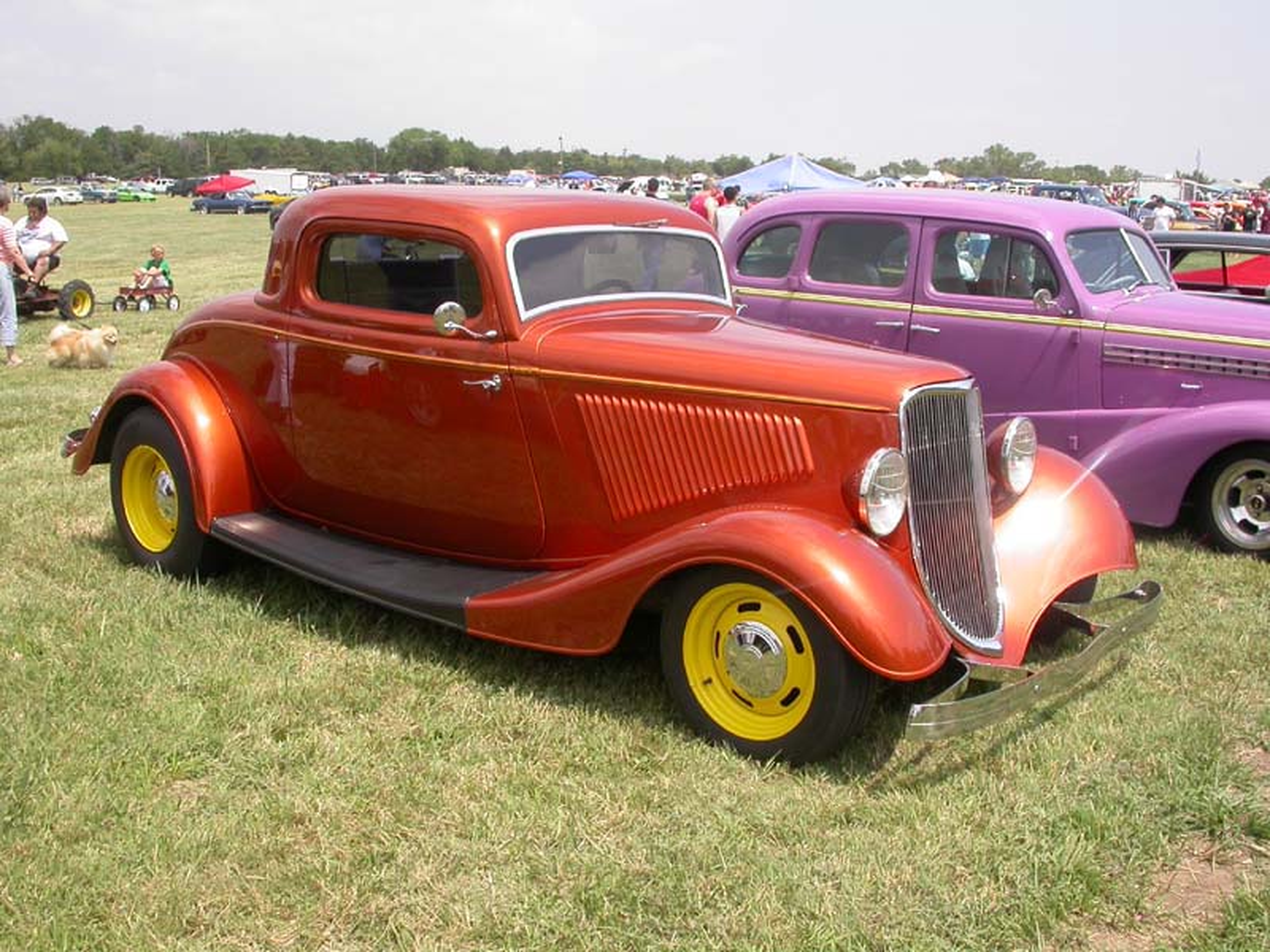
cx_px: 635
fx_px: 1394
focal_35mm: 38
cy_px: 476
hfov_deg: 49.0
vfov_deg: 37.7
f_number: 6.7
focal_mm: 7.85
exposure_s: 1/286
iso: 100
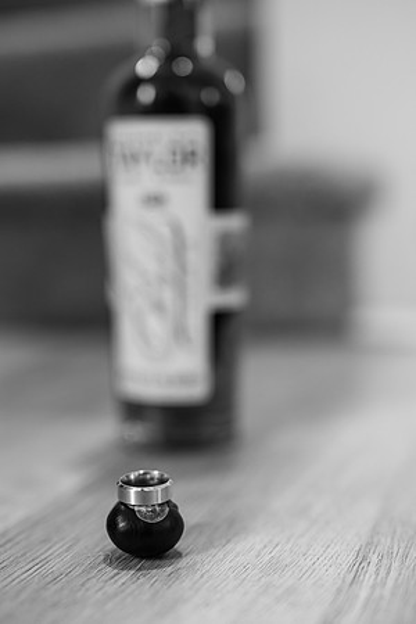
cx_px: 208
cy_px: 312
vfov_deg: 39.6
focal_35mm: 50
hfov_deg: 27.0
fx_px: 867
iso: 1000
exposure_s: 1/160
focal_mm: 50
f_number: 1.8
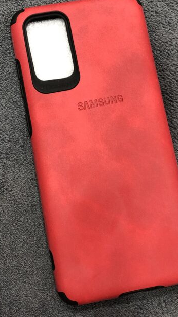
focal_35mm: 50
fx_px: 420
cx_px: 83
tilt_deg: -80.6
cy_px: 131
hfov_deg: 23.9
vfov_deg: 41.2
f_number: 1.8
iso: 40
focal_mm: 4
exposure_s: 1/33
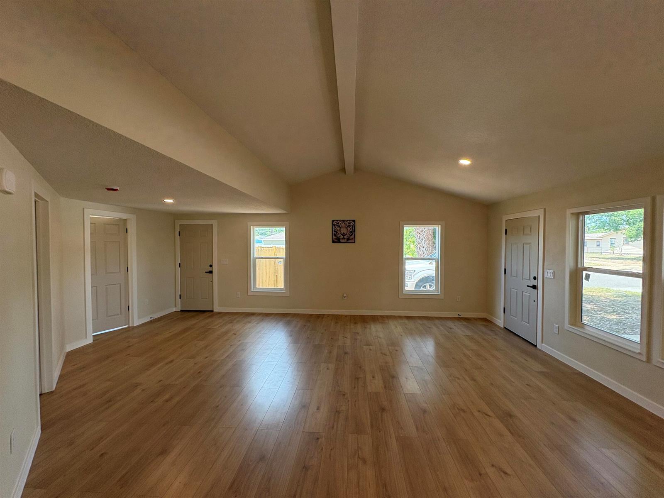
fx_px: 269
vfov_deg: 85.7
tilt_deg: -2.3
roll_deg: -0.2
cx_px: 332
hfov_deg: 102.1
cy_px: 249
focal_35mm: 14
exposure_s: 1/126
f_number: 2.2
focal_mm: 2.22
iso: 100
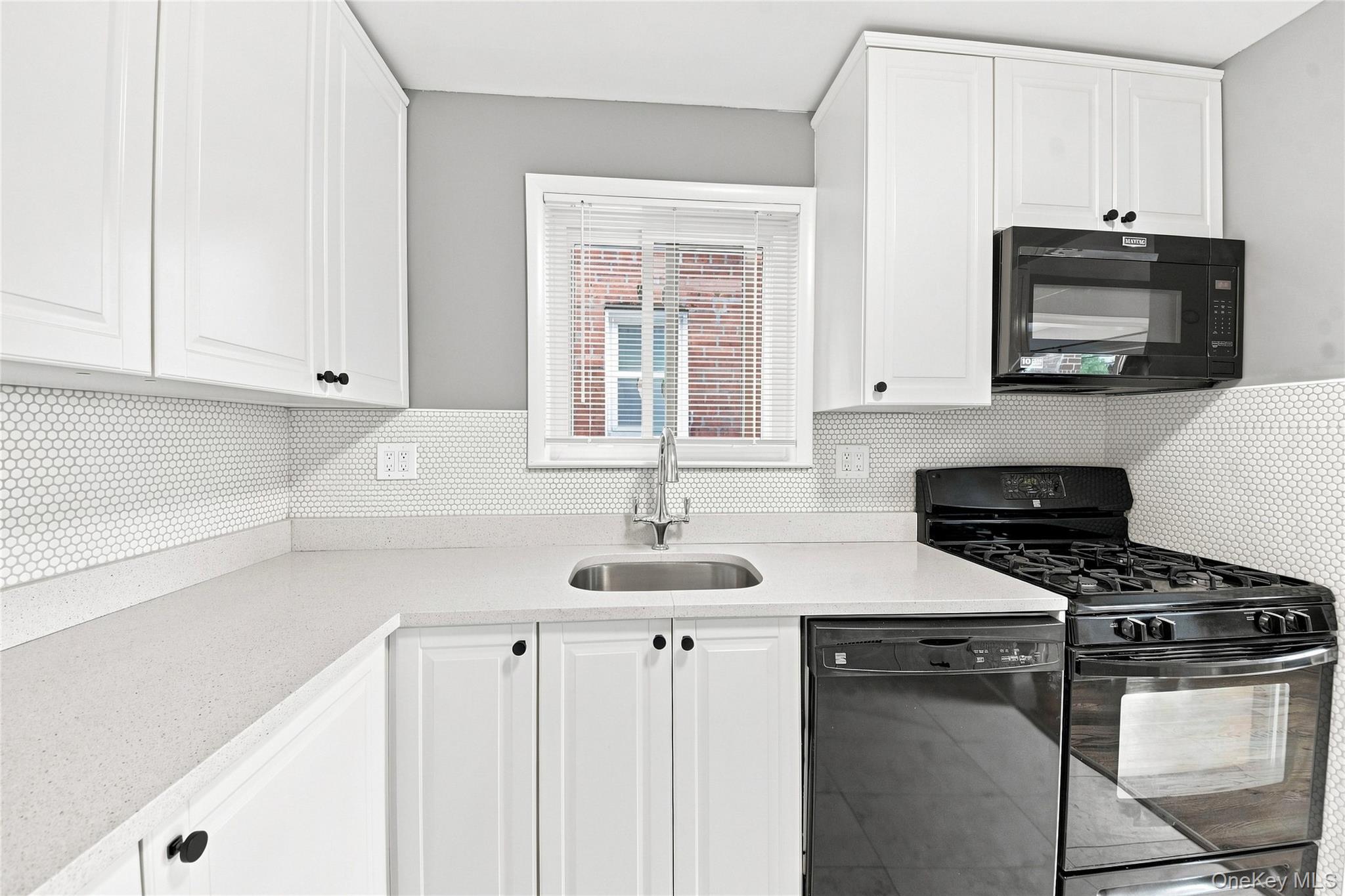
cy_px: 448
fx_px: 448
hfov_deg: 112.6
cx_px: 672
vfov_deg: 90.0
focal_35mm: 12
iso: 400
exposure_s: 1/200
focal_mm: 8
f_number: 9
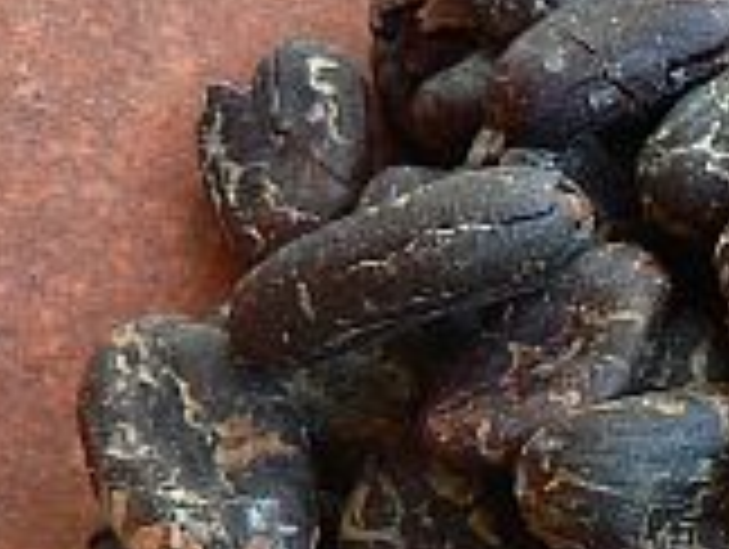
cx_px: 893
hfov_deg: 13.0
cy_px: 392
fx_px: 3121
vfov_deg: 10.0
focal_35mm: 148
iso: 100
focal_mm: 6
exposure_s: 1/13
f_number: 2.8
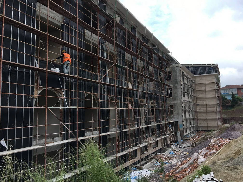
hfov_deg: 61.7
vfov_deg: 48.2
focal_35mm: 29
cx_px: 122
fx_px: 204
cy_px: 91
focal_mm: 4.15
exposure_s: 1/732
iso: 25
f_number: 2.2
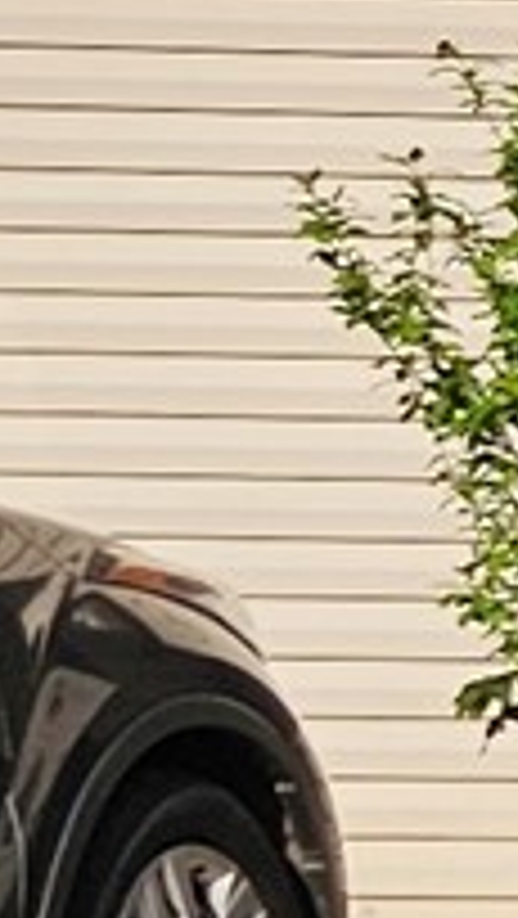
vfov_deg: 8.4
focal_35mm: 252
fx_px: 6143
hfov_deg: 3.3
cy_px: 1323
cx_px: 4491
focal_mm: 6.3
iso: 20
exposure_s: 1/1248
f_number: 1.7
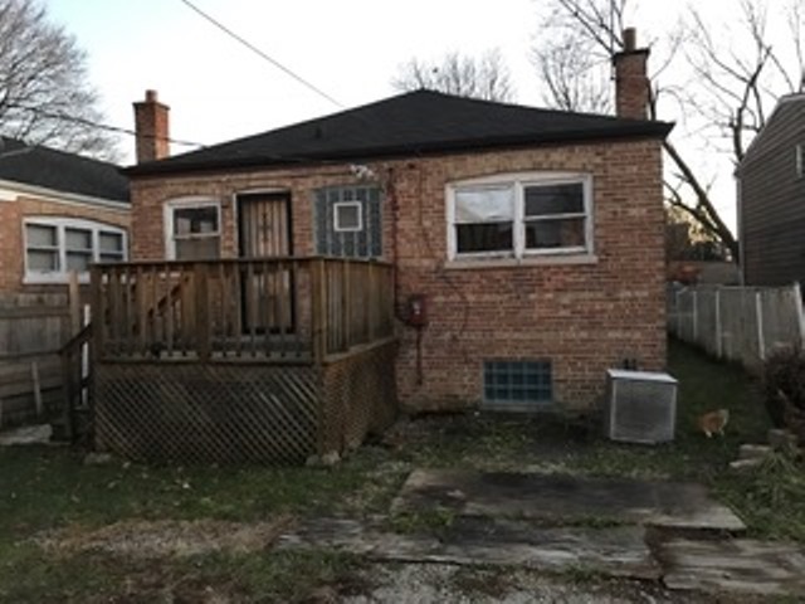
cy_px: 302
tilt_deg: -0.9
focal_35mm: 28
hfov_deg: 63.4
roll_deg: +1.9
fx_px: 651
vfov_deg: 49.7
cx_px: 402
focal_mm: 3.99
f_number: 1.8
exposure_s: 1/9
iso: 100
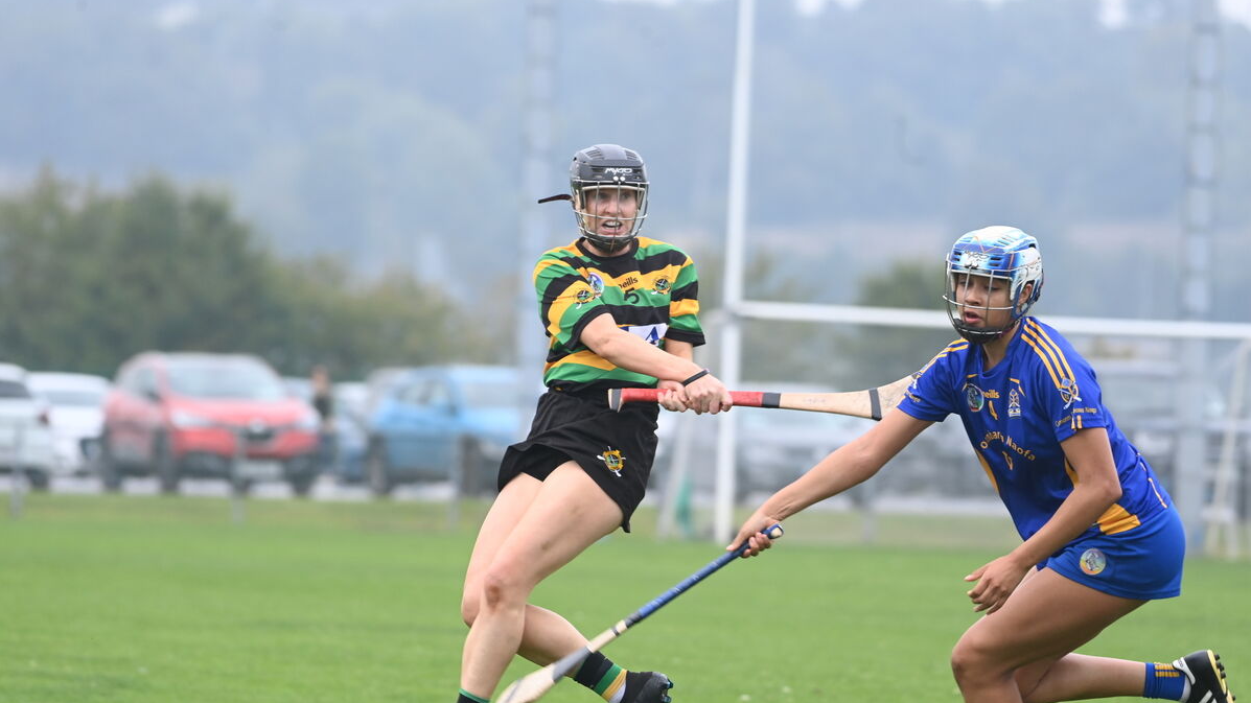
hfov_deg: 7.3
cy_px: 404
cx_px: 626
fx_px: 9751
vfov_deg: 4.1
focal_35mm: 294
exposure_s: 1/800
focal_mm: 280
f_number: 5.6
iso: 1000
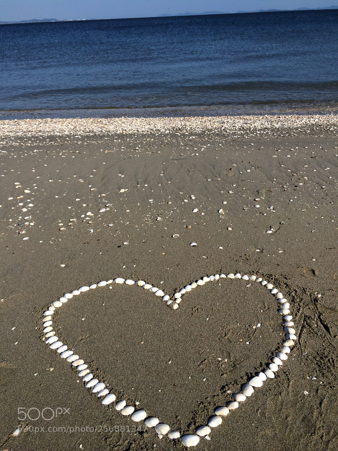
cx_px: 169
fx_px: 391
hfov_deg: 46.8
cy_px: 226
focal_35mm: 30
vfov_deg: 60.0
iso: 32
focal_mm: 4.12
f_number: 2.2
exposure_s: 1/3165
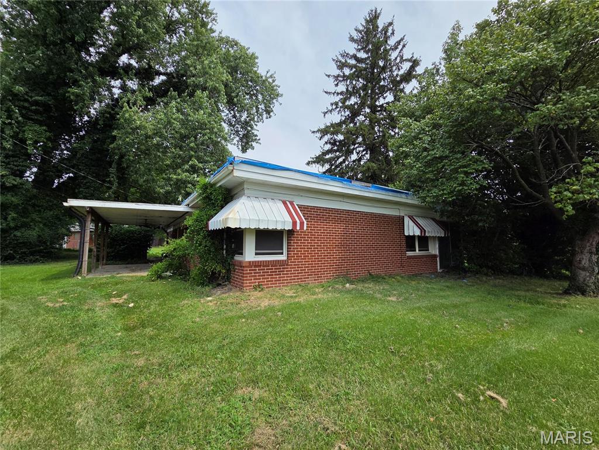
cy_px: 225
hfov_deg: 106.2
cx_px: 300
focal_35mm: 13
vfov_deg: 89.9
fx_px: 225
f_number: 2.2
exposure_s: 1/2000
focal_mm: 2.2
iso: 64
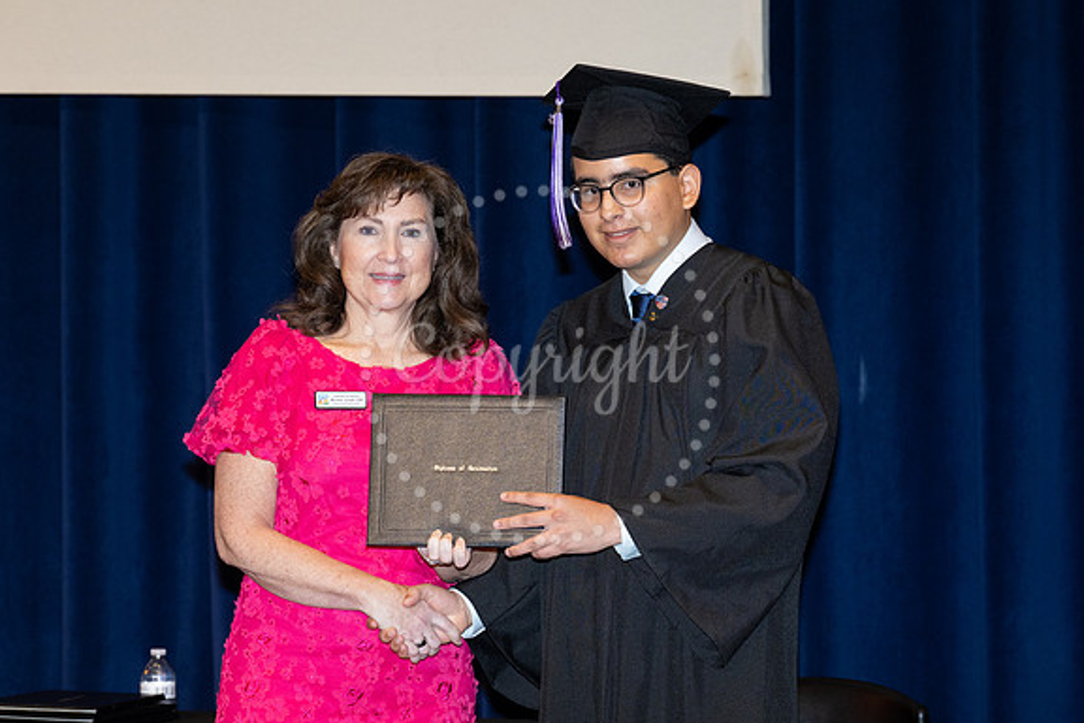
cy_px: 396
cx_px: 578
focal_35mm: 163
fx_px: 4908
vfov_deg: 8.4
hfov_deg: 12.6
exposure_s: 1/160
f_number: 5.6
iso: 1600
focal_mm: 135
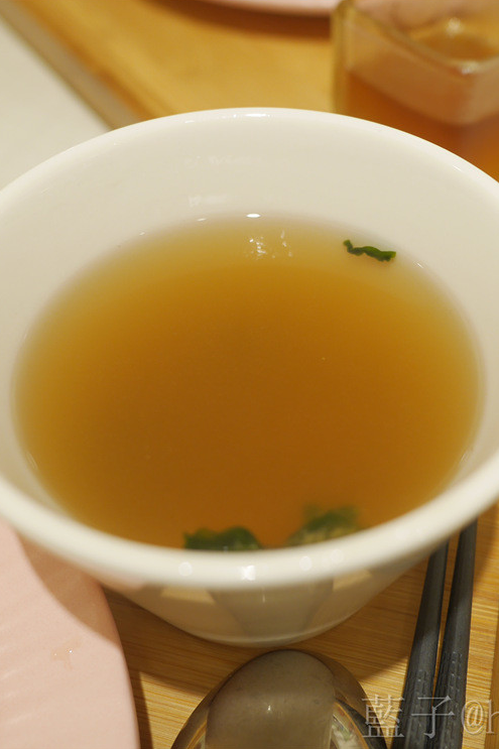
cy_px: 372
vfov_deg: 46.4
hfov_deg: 31.9
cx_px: 271
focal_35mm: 42
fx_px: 874
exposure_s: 1/60
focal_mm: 15
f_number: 2.8
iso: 200
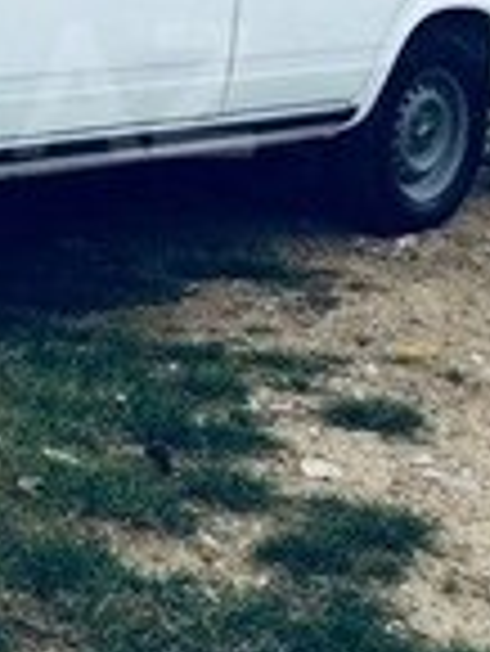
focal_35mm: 99
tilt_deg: -8.6
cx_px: -207
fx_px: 1866
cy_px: 90
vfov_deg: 19.5
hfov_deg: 14.2
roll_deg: +1.7
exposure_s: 1/533
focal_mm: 4.15
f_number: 2.2
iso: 32
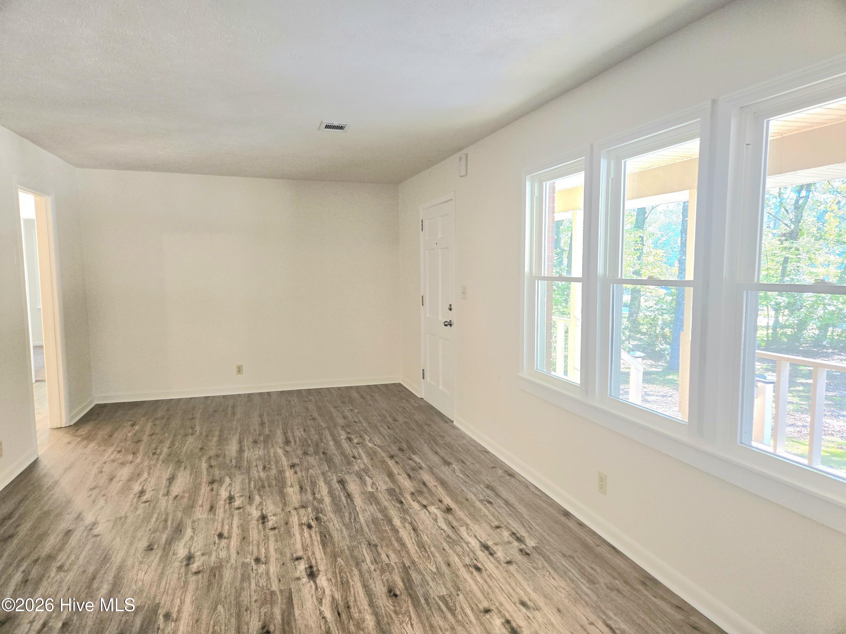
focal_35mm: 23
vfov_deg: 58.9
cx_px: 423
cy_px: 317
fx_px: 562
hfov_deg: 73.9
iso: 160
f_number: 1.8
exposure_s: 1/60.2
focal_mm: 5.4
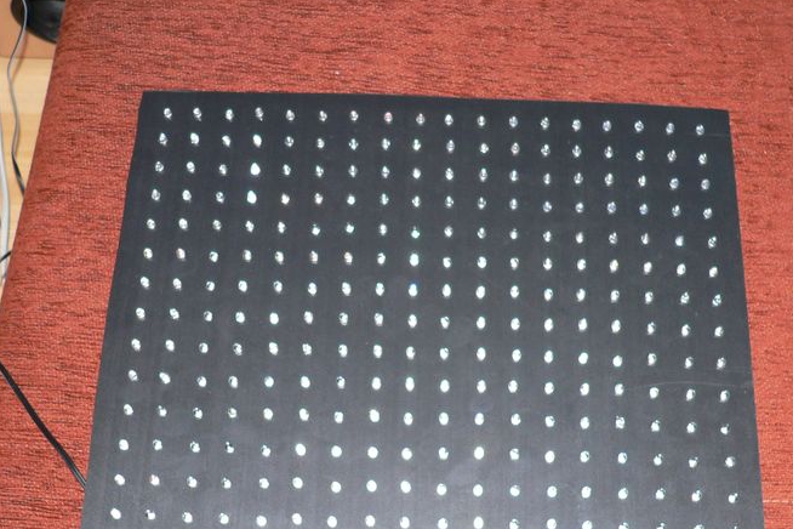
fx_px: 1233
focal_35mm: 56
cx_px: 453
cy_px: 360
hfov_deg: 35.6
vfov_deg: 24.1
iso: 100
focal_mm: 7.3
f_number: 2.8
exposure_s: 1/60
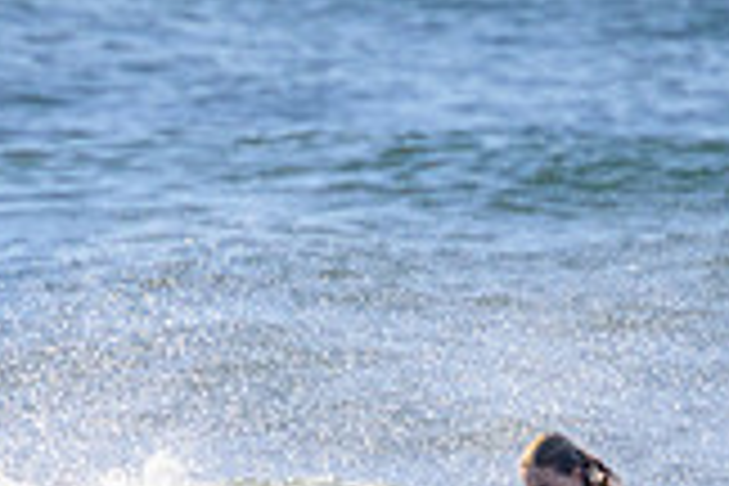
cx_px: 194
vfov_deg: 0.5
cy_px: 677
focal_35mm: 2862
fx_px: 57951
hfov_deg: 0.7
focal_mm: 800
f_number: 11
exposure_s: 1/2000
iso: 1100
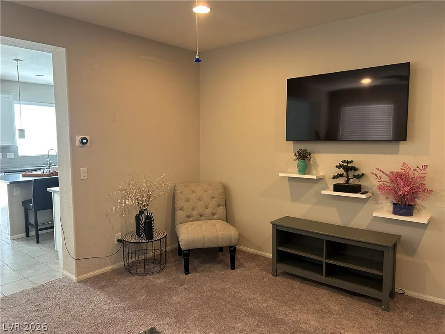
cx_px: 222
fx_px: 334
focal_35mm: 26
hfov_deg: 67.3
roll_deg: +0.2
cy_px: 167
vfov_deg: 53.1
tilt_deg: -4.3
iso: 250
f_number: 1.5
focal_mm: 5.7
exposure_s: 1/60
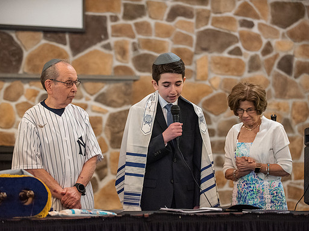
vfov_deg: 14.2
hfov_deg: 18.9
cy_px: 116
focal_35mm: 104
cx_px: 156
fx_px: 928
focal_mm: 95
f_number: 2.8
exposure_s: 1/80
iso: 3200
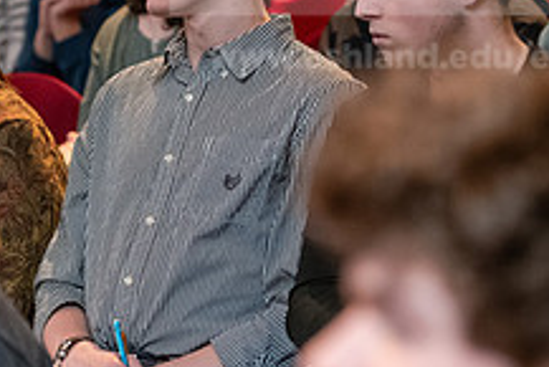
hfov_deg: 8.6
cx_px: 94
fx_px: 3662
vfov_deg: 5.7
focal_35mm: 240
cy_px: 110
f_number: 3.2
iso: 4000
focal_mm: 90
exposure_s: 1/200
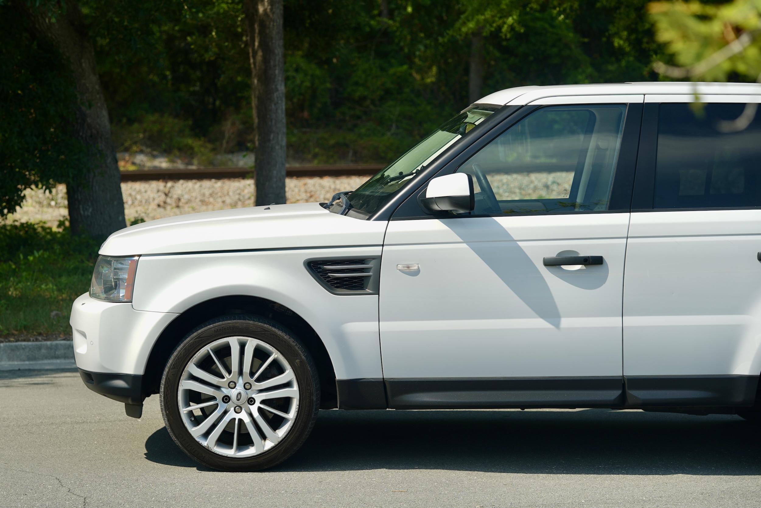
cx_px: 380
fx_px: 1797
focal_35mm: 85
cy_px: 254
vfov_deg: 16.1
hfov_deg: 23.9
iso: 50
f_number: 3.5
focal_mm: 85
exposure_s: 1/250
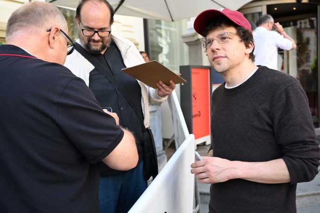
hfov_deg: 56.5
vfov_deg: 39.4
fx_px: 298
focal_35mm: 34
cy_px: 106
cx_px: 160
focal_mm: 33.5
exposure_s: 1/800
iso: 1250
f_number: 4.5
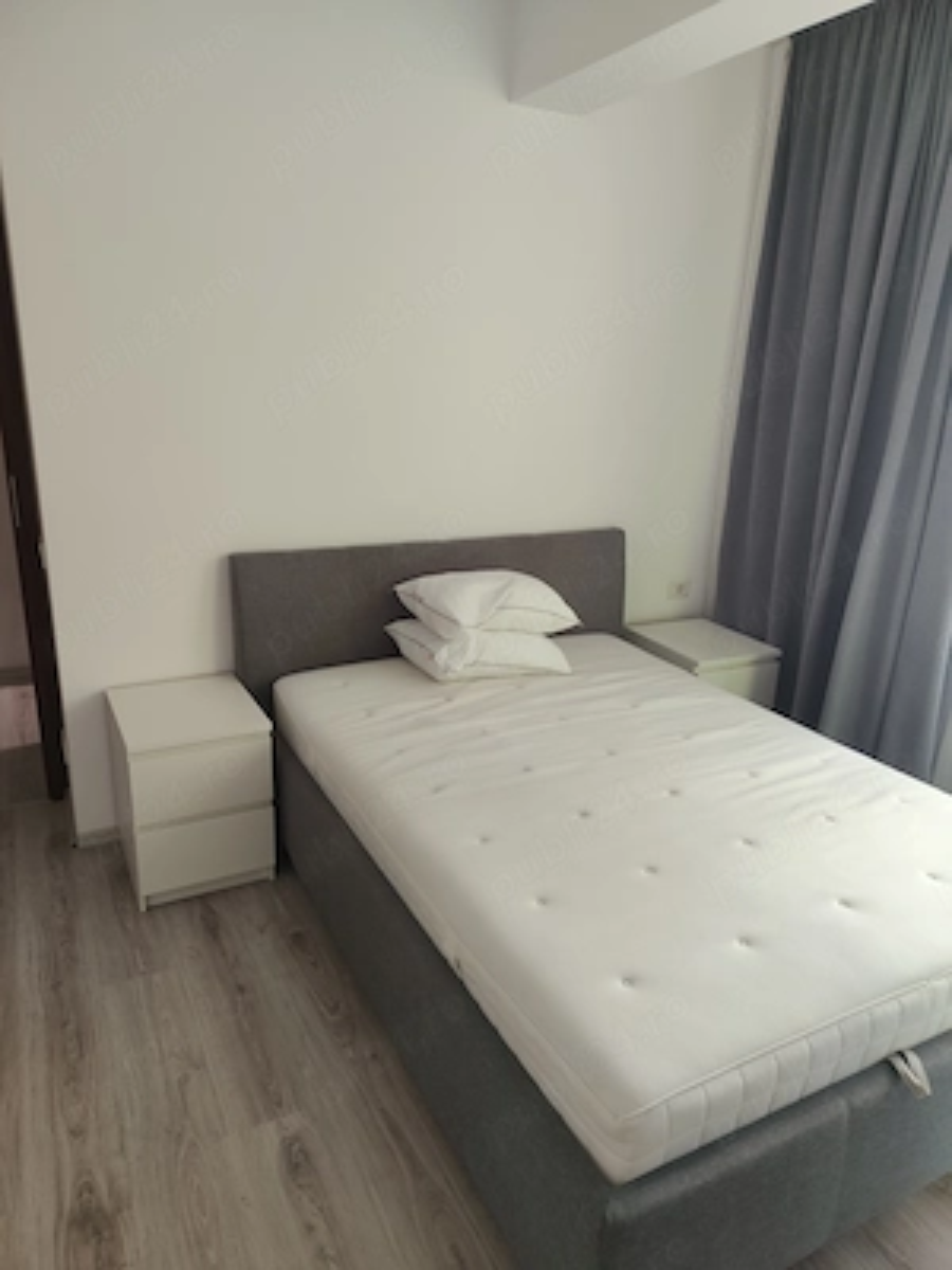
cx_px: 476
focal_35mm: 24
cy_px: 635
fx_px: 880
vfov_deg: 71.6
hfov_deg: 56.8
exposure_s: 1/50
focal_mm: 5.24
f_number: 1.7
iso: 376
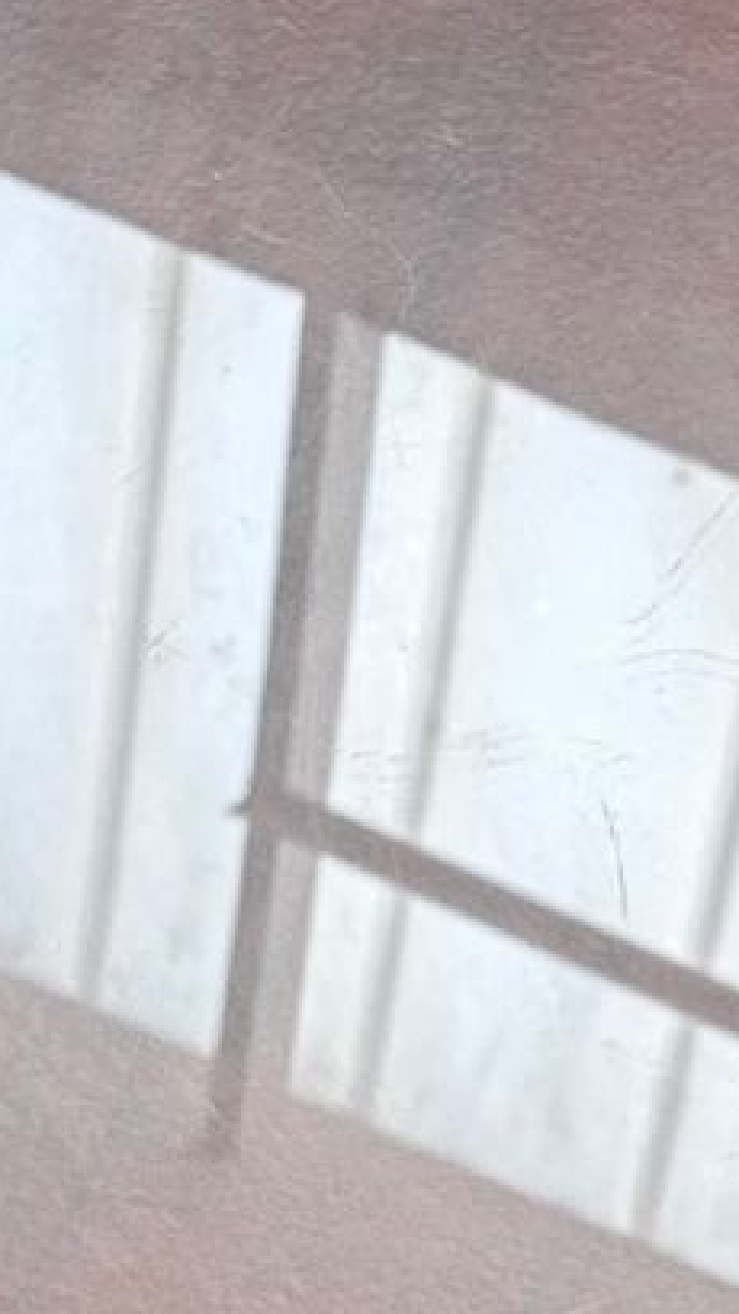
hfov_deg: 9.0
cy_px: 569
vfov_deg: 16.6
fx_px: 4495
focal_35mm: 129
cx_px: 1308
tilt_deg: -61.6
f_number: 1.78
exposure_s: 1/121
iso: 100
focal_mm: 6.86
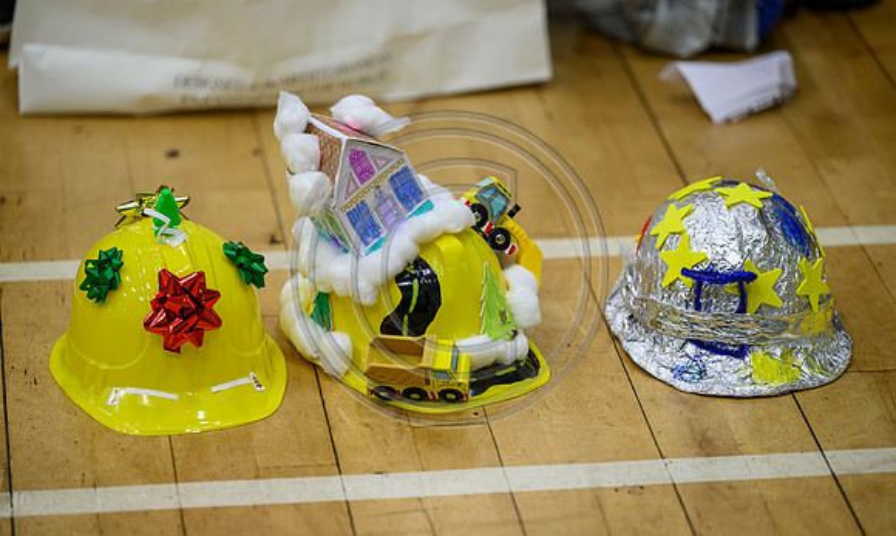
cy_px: 238
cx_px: 448
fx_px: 3735
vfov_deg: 8.2
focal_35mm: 155
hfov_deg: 13.7
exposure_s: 1/160
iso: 1000
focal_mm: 150
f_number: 2.8
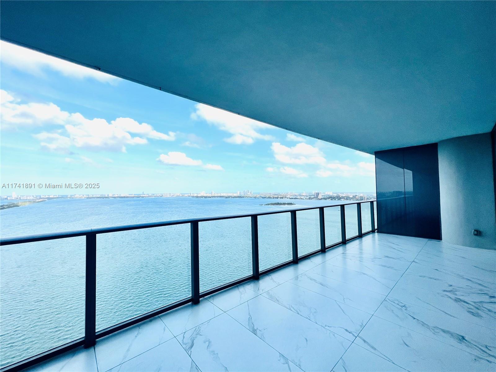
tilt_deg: +1.9
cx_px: 248
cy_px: 186
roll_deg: +0.5
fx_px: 186
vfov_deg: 89.9
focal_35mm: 13
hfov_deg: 106.2
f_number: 1.8
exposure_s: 1/1575
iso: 32
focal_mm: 1.57
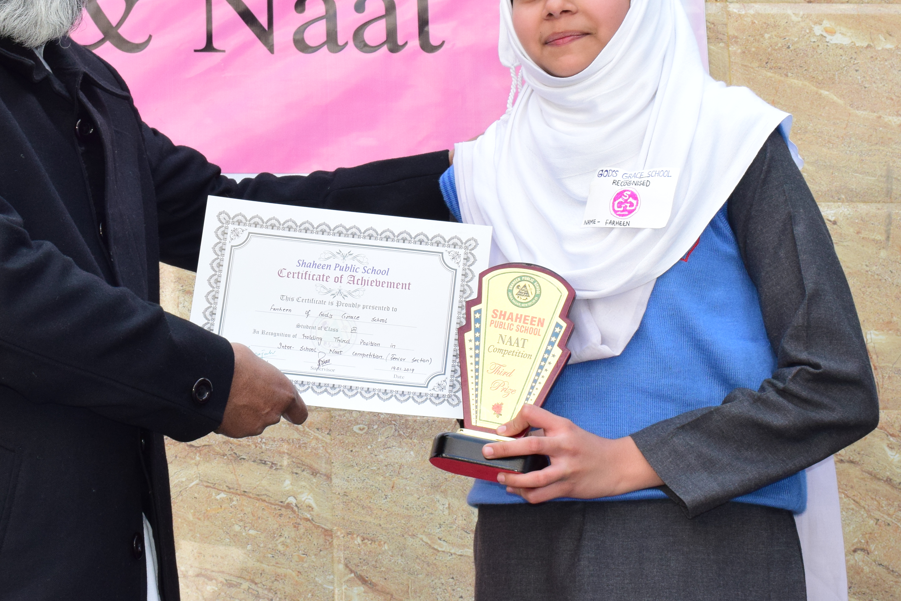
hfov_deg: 20.8
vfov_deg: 13.9
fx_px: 2453
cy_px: 148
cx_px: 343
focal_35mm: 98
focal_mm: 40
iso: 800
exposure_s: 1/125
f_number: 13
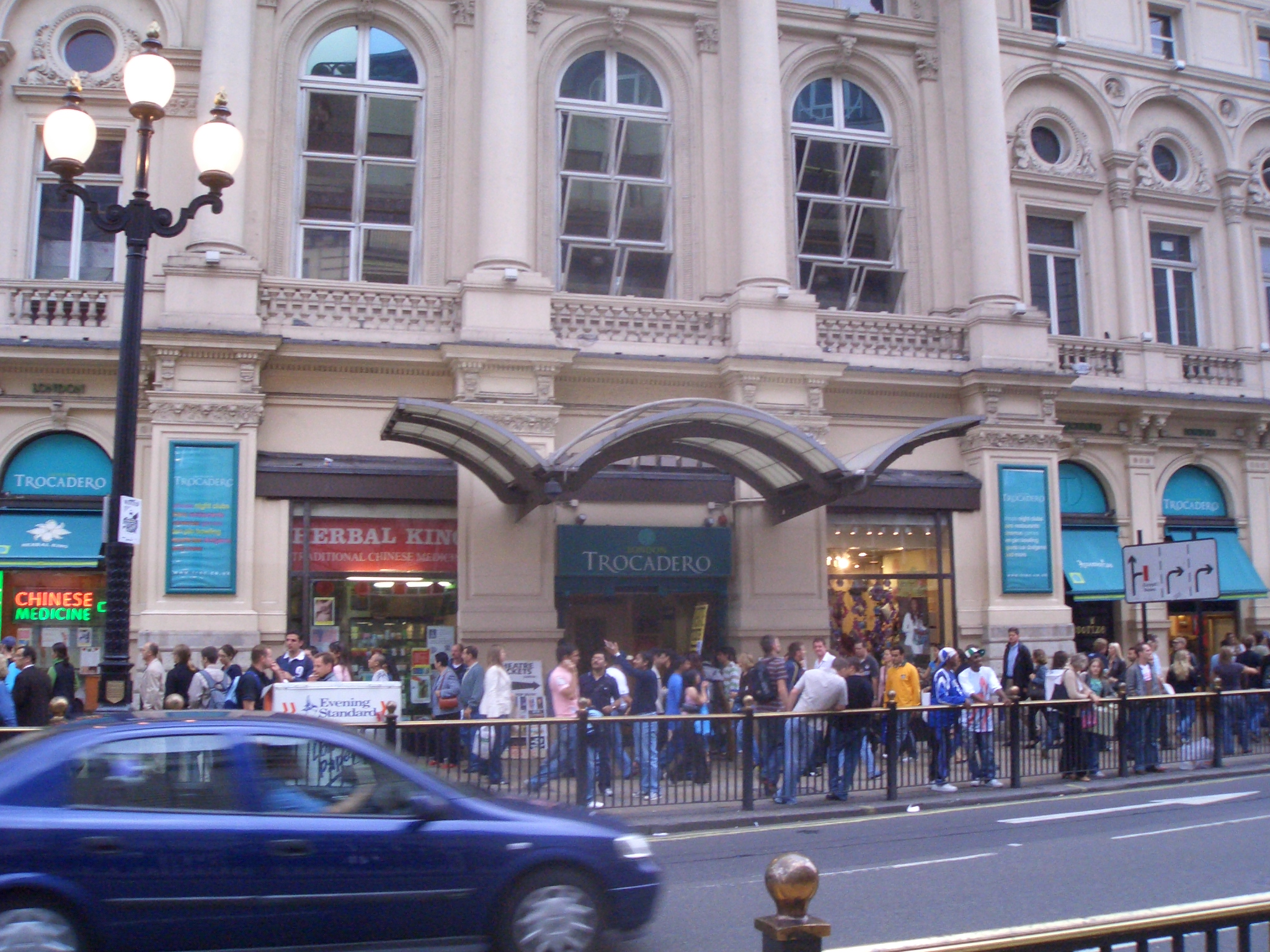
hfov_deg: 51.4
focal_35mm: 36
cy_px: 476
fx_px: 1321
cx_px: 635
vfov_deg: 39.7
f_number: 4
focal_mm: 4.8
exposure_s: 1/80
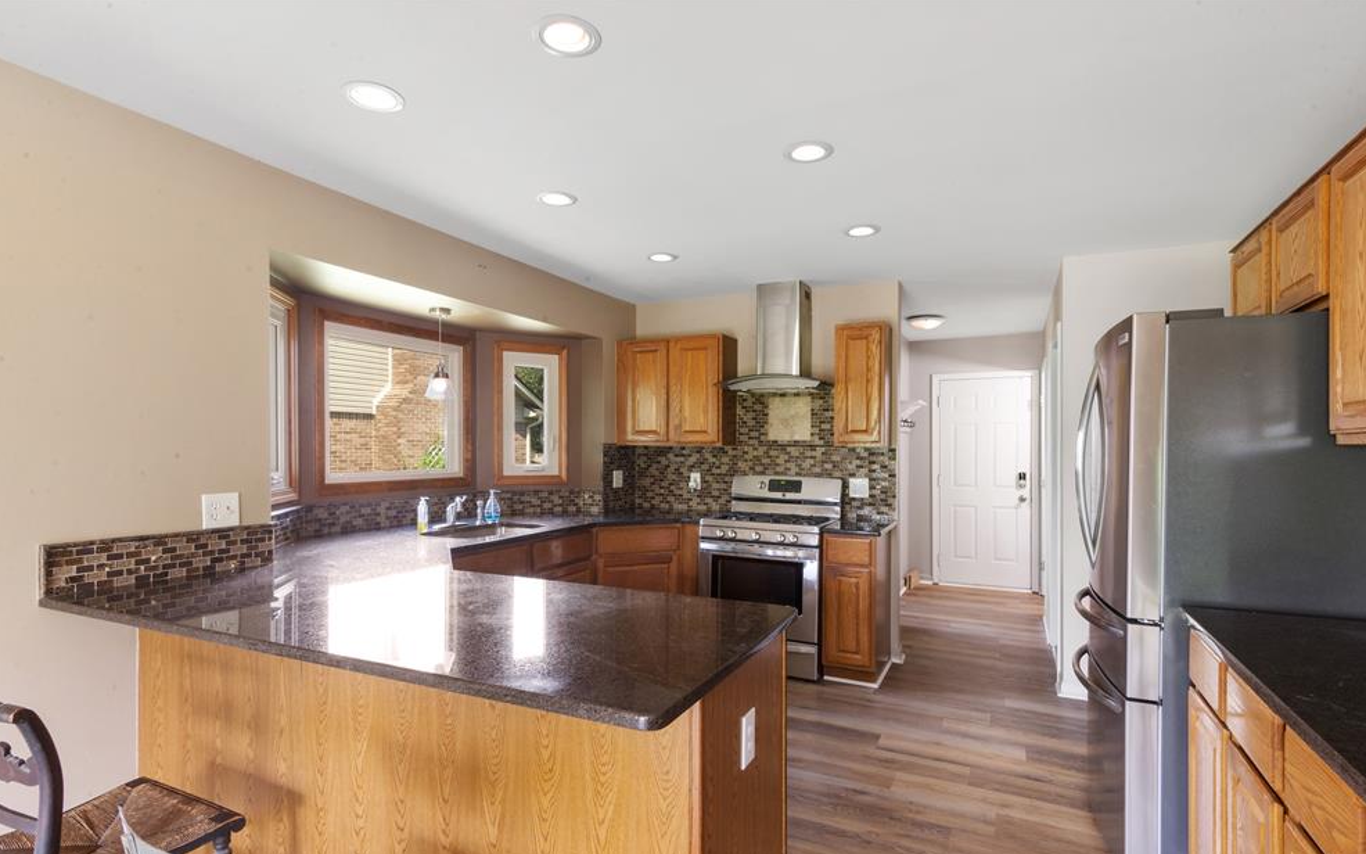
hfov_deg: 91.1
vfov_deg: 64.8
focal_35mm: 18
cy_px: 471
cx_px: 682
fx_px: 670
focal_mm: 17
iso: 400
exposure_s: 1/2
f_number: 9
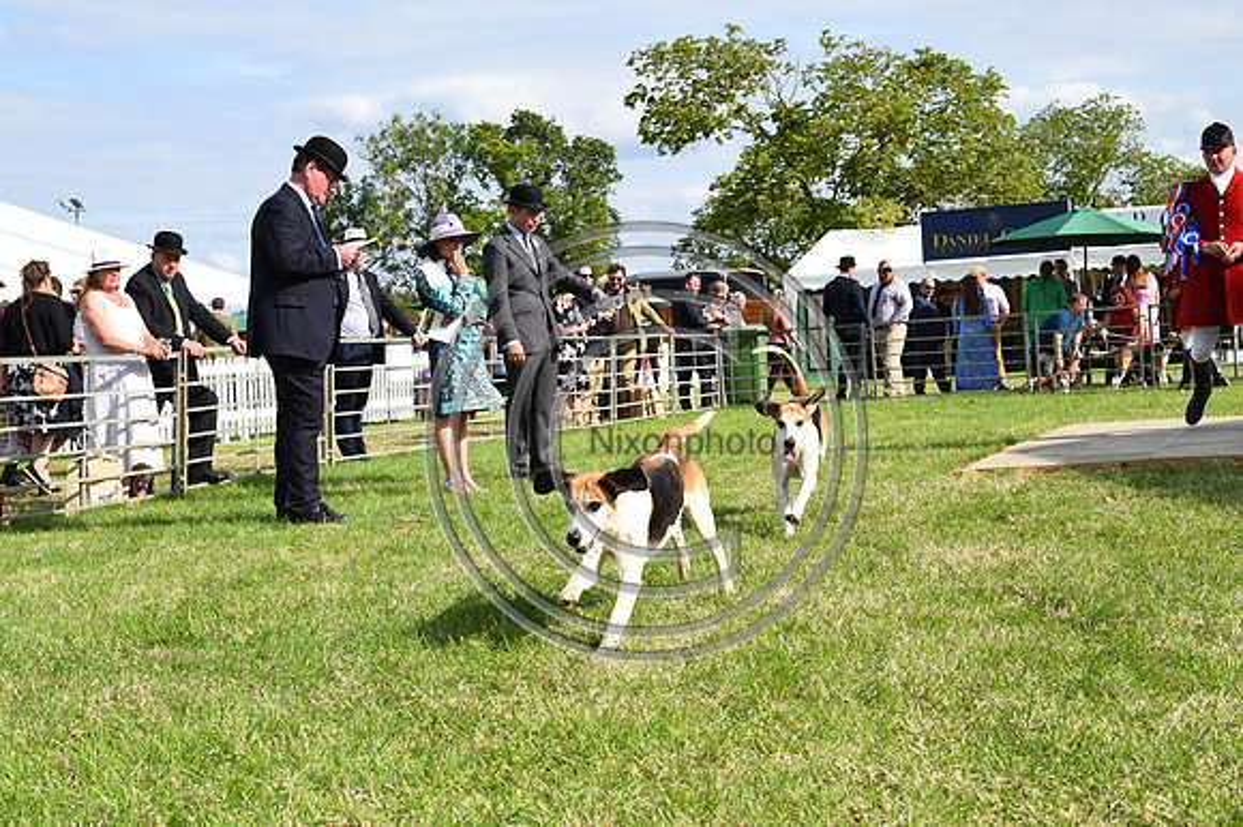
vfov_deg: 27.0
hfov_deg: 39.6
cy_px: 414
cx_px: 622
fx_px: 1725
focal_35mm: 50
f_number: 10
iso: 800
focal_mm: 50
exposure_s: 1/1250
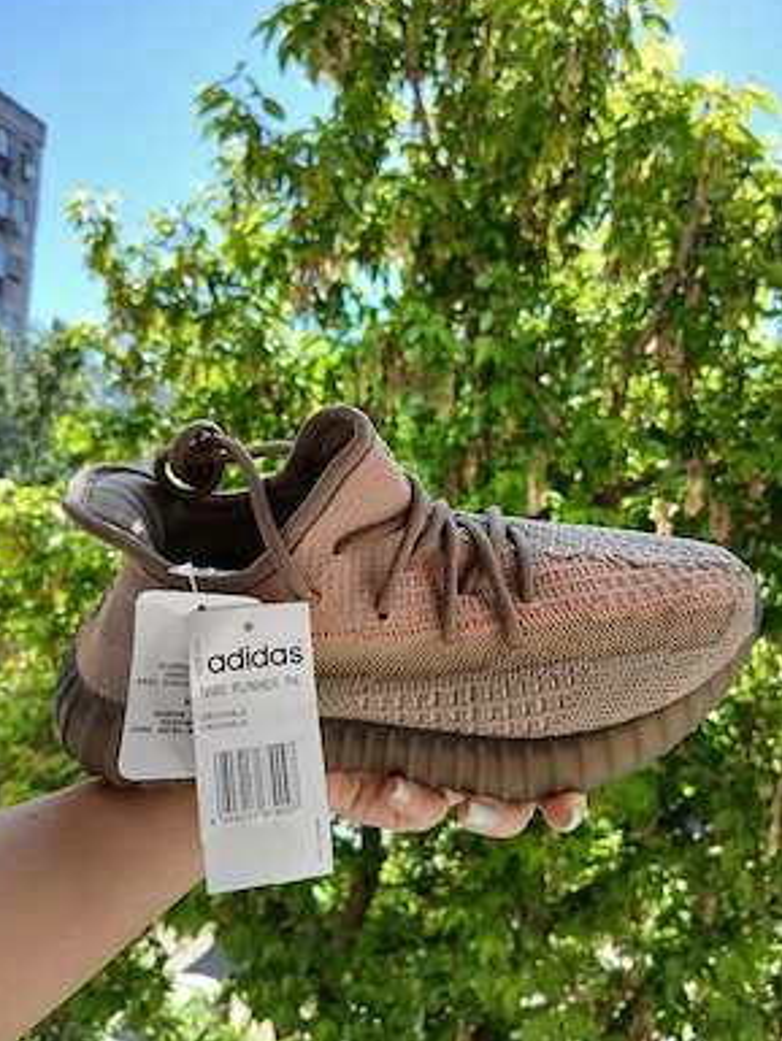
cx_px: 379
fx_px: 813
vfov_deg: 65.3
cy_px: 525
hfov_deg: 51.4
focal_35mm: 27
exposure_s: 1/233
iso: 20
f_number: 1.8
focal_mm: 3.98
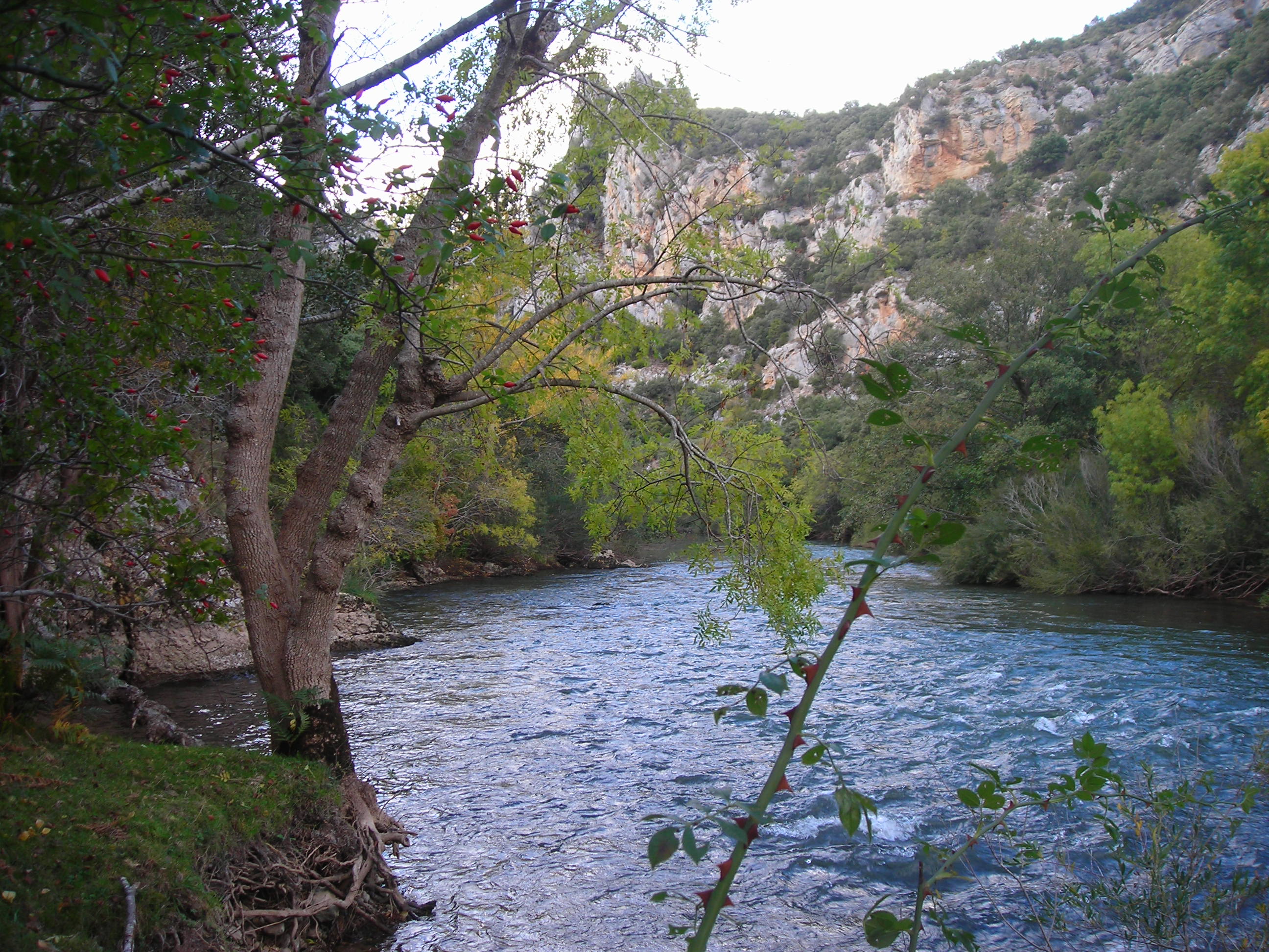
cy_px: 476
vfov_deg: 37.7
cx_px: 634
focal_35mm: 38
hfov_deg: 49.0
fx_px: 1393
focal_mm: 6.3
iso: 50
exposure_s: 1/59.8
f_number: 3.2
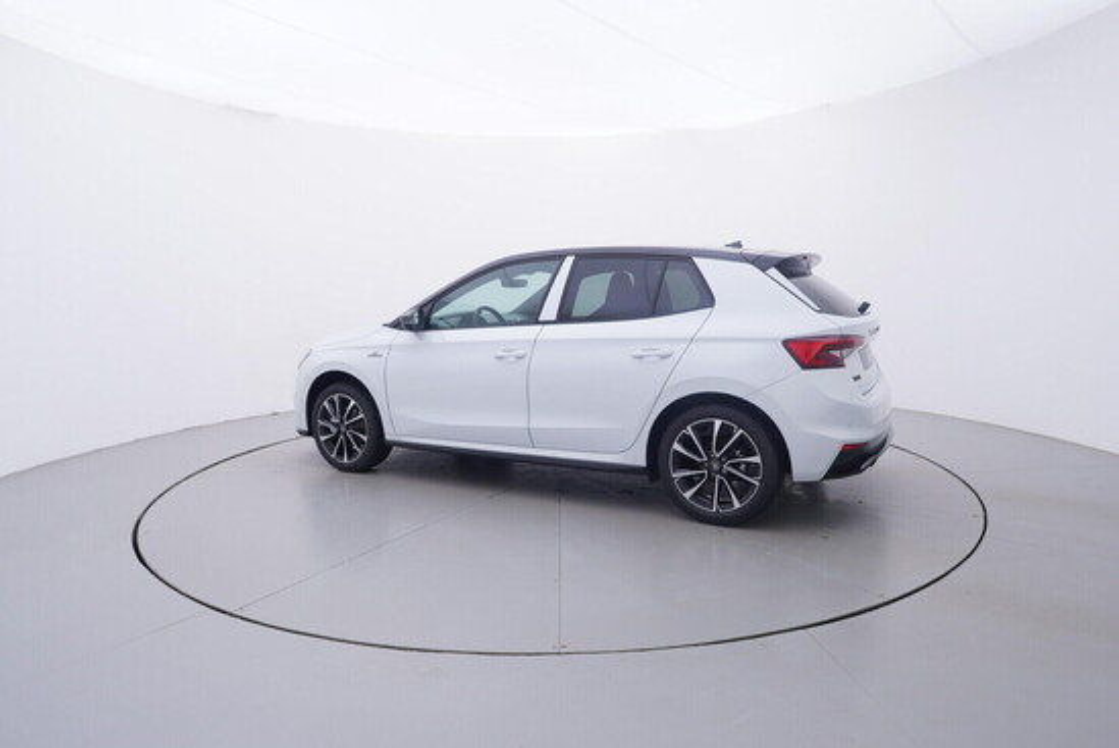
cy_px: 374
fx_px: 700
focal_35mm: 22
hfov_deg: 77.3
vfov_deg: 56.2
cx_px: 560
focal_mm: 15
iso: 200
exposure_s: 1/80
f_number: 5
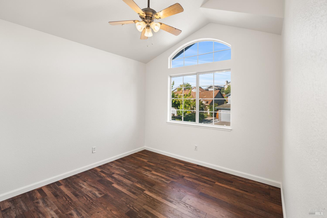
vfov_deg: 73.7
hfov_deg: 96.7
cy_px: 109
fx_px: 145
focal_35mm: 16
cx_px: 164
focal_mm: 16
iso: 160
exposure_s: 1/20
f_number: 4
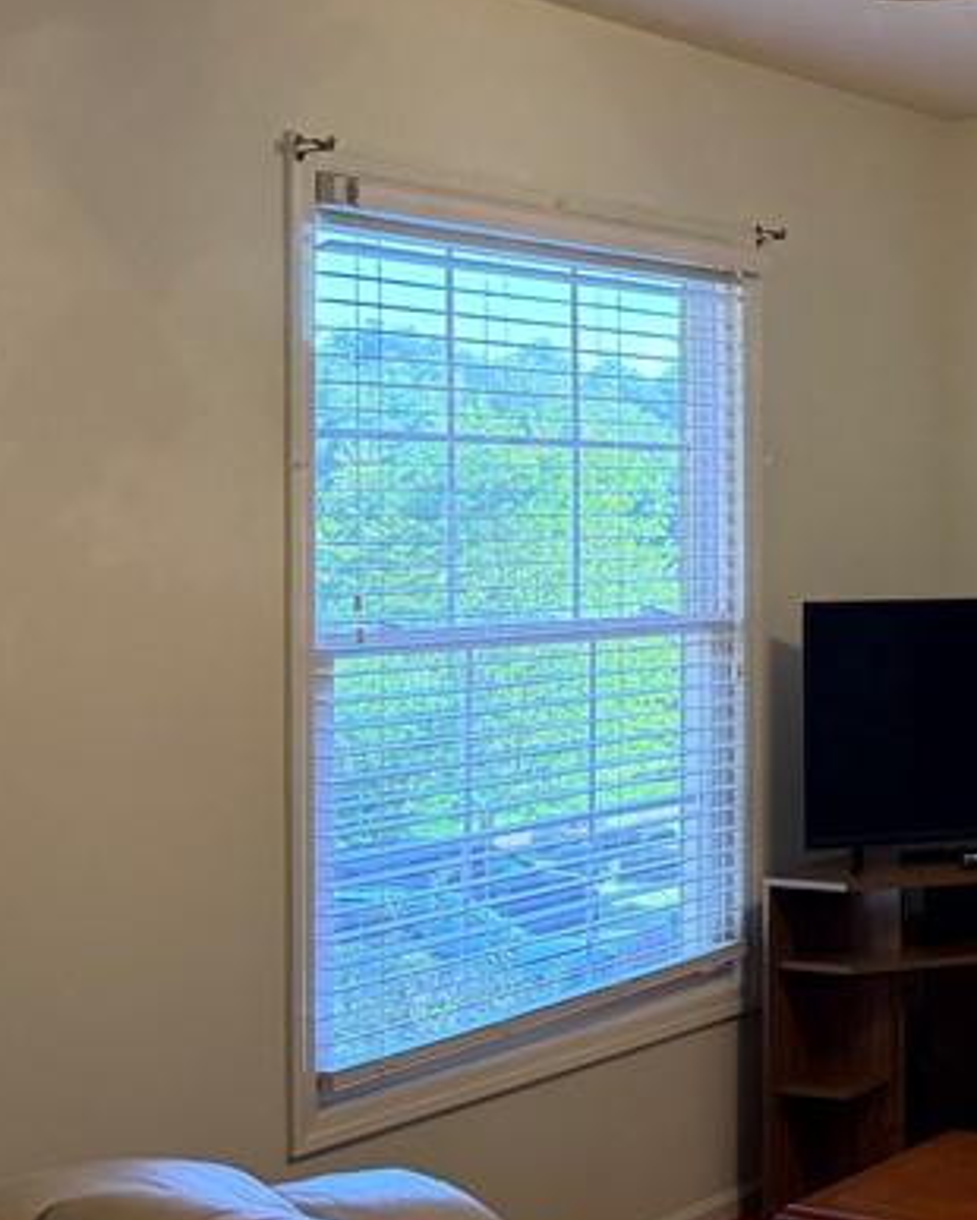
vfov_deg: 30.4
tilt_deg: -2.0
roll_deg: -0.3
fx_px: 2239
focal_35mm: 62
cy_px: 542
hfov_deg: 22.0
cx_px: 1292
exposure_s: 1/120
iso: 200
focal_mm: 6.76
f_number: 1.78
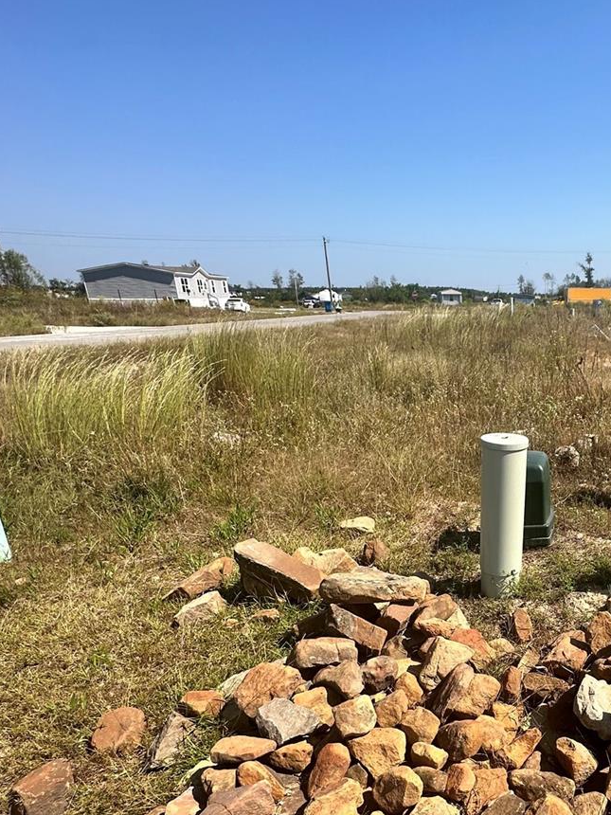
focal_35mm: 25
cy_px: 542
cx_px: 527
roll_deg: +0.1
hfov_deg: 50.0
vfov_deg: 67.5
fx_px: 588
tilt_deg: -22.3
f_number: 2.2
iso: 40
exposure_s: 1/1825
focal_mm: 2.22
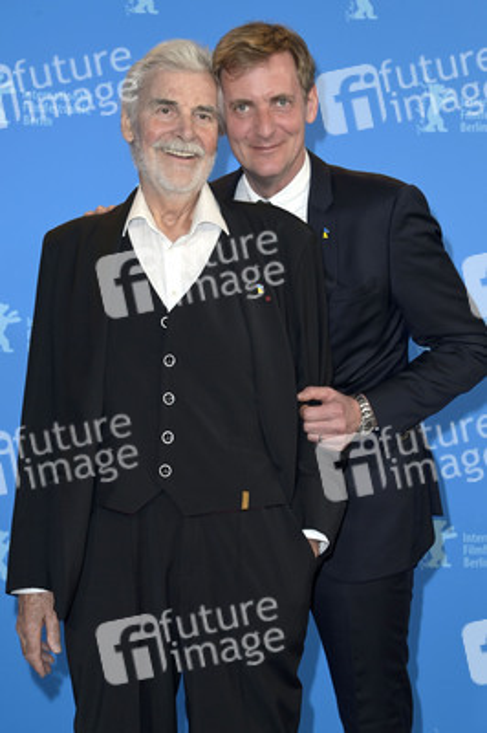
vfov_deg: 28.1
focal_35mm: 72
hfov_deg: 18.9
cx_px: 244
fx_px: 1463
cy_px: 366
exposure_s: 1/250
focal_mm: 72
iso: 1000
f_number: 5.6
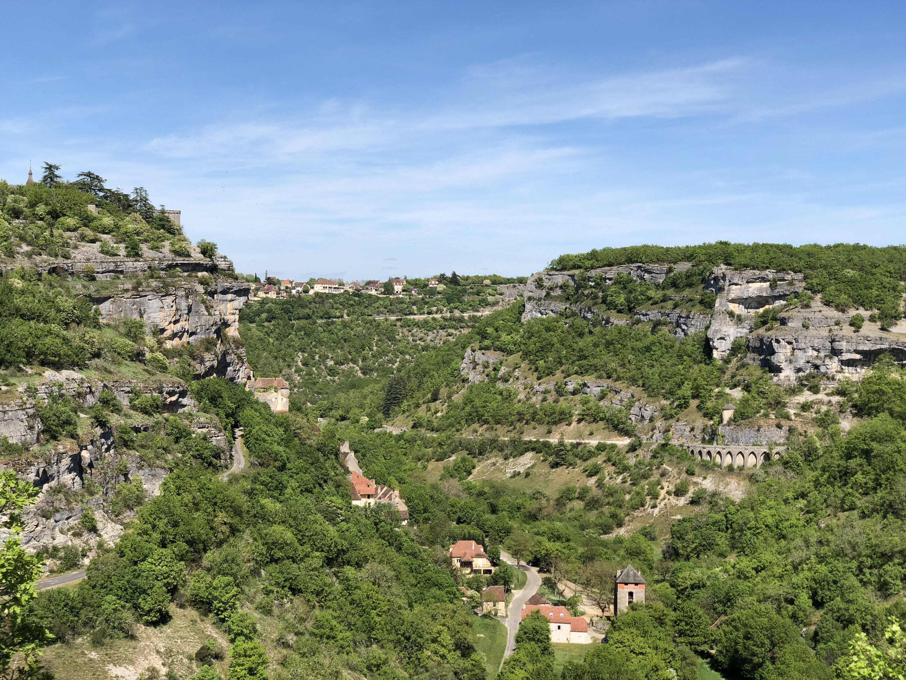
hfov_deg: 36.8
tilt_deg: +0.1
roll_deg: -0.5
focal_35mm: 52
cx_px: 453
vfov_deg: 28.0
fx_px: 1361
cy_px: 340
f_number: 2.4
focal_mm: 6
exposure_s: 1/1230
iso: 16
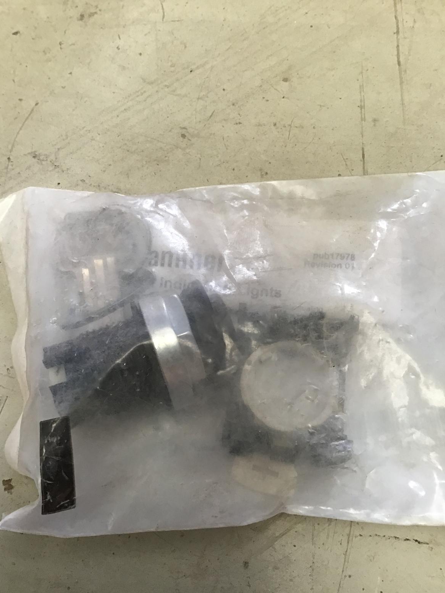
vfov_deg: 56.8
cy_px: 305
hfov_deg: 44.2
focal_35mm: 32
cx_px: 217
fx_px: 548
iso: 64
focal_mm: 3.3
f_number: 2.4
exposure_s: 1/30
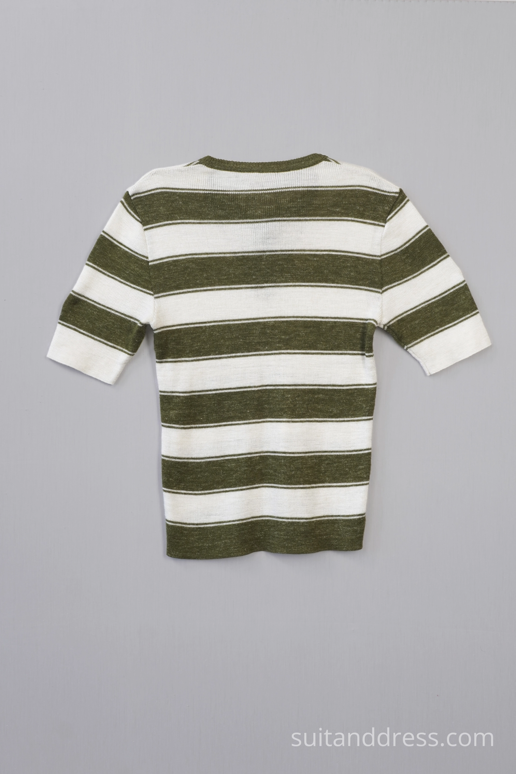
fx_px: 1032
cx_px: 258
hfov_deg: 28.1
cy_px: 387
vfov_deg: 41.1
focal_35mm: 48
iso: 320
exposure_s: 1/50
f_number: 7.1
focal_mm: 32
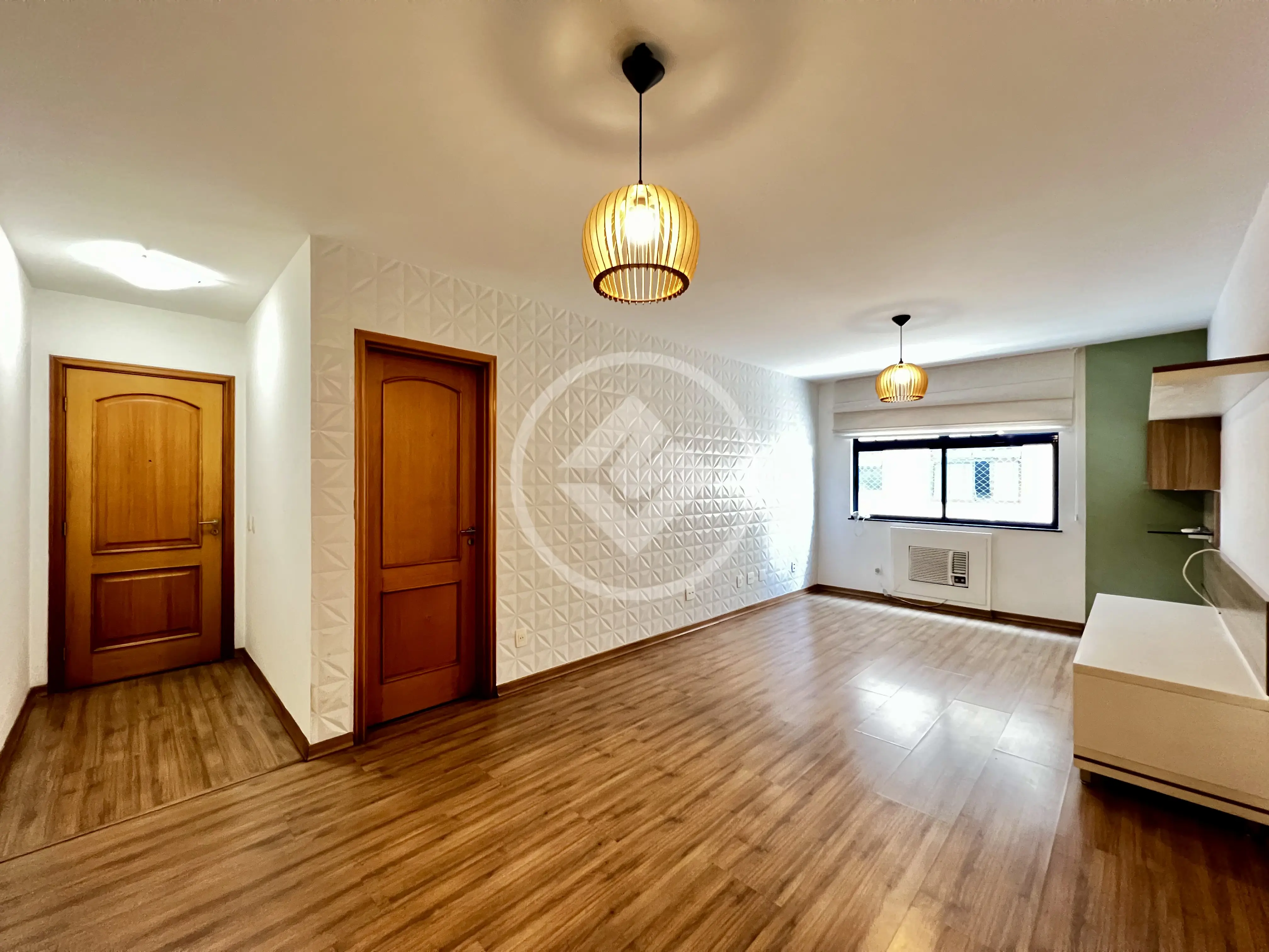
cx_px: 634
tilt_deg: +0.2
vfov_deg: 89.9
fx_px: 477
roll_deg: +0.1
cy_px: 476
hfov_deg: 106.2
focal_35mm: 13
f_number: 1.8
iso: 640
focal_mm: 1.57
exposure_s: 1/60
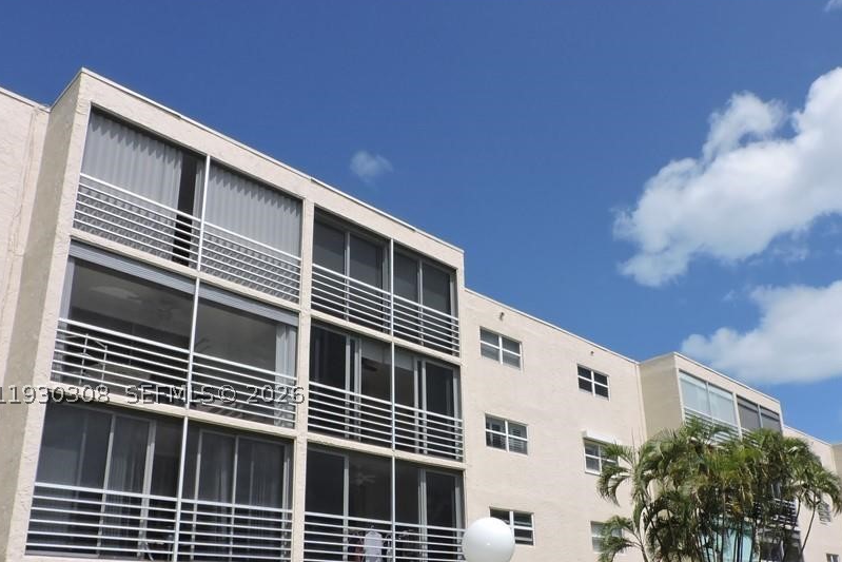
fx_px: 749
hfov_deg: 58.2
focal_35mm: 32
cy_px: 393
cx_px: 510
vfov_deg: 40.4
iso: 220
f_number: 4.2
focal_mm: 4.3
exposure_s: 1/2500
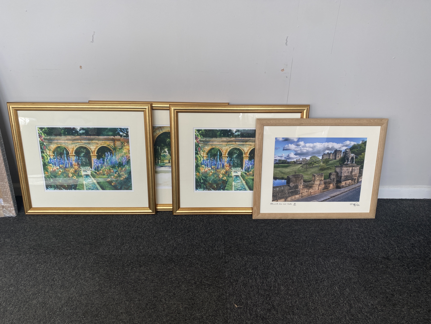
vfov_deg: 53.1
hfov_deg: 67.3
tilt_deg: -30.3
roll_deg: -1.3
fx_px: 324
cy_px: 162
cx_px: 216
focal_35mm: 26
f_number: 1.8
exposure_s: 1/132
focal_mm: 4.25
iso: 32
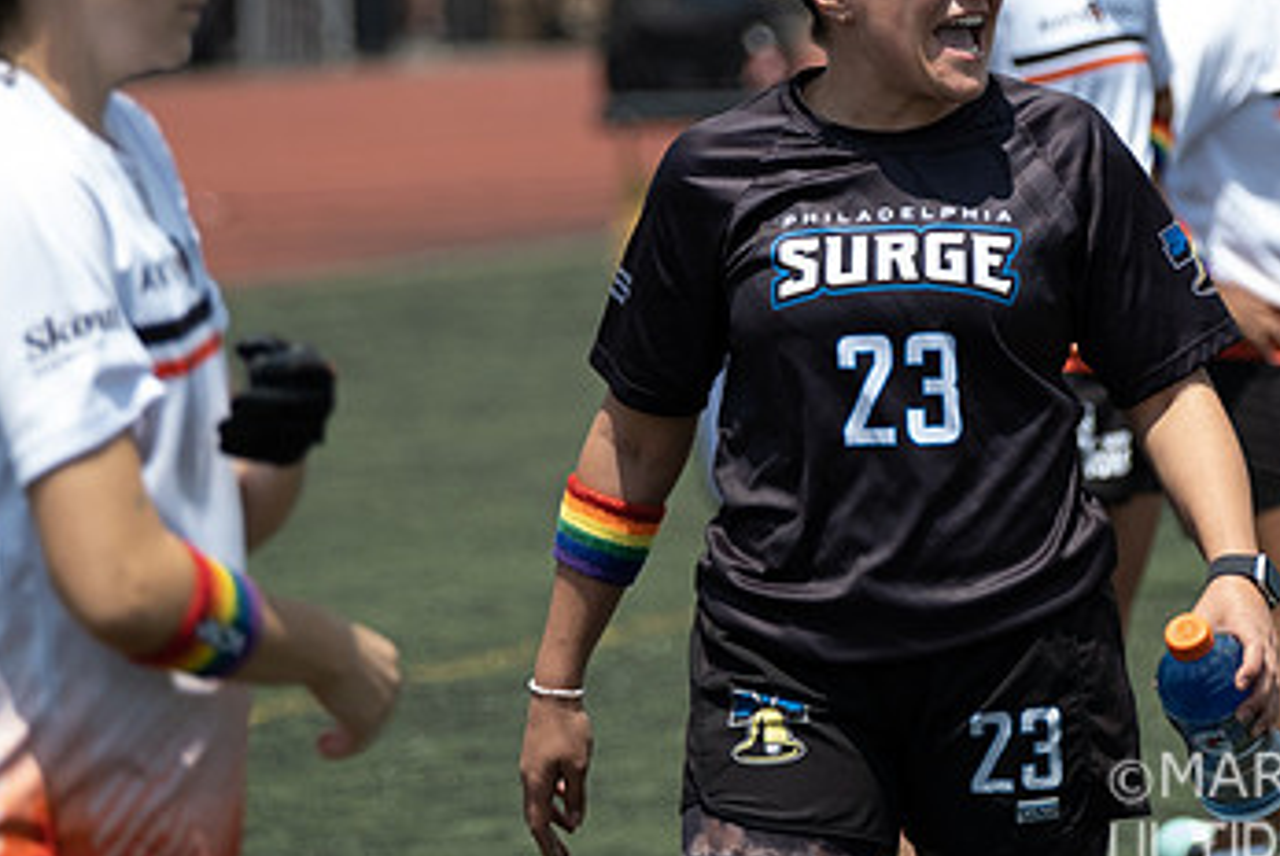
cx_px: 958
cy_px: 49
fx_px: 14981
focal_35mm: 421
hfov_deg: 4.9
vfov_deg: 3.3
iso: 80
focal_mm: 134.4
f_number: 2.8
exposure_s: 1/1250
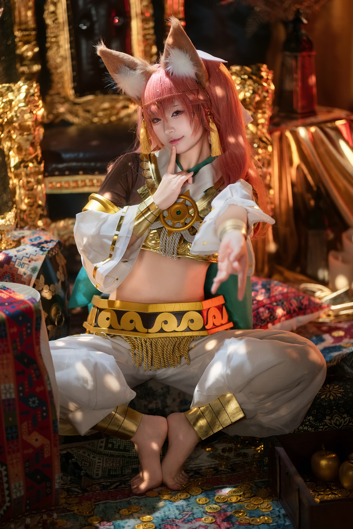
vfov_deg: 23.9
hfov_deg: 16.1
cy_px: 264
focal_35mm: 85
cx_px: 176
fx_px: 1250
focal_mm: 85
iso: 160
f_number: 1.4
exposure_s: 1/125
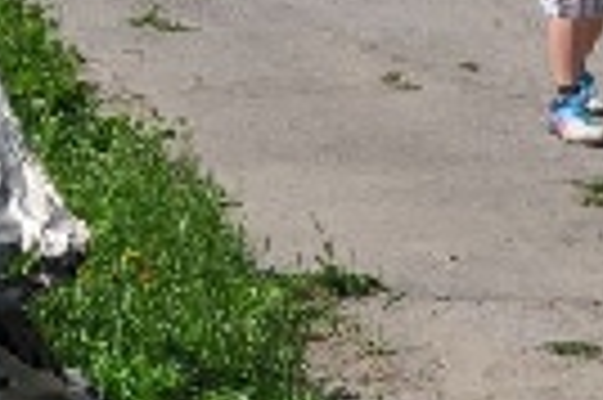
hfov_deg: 7.4
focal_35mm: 269
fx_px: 4500
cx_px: -518
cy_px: -36
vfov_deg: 5.1
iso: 500
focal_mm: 48
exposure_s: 1/200
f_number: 22
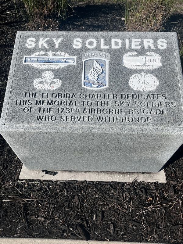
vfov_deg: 67.3
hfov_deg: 53.1
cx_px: 92
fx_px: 183
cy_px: 122
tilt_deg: -54.3
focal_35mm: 26
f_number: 1.6
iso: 50
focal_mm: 5.1
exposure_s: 1/5848
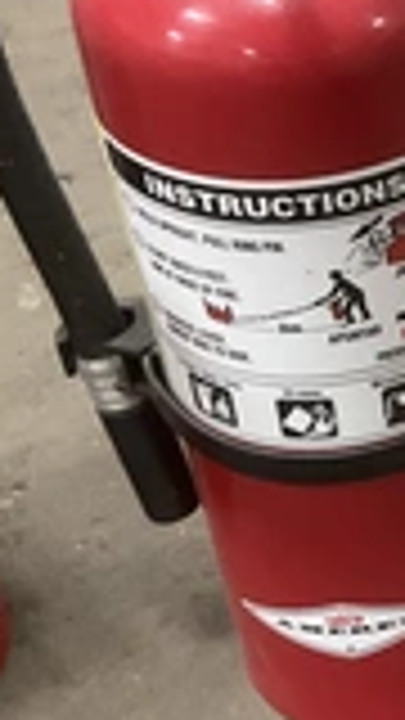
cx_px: 806
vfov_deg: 26.8
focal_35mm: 79
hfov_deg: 13.2
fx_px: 1508
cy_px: 284
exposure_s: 1/40
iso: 250
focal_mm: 3
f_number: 1.8
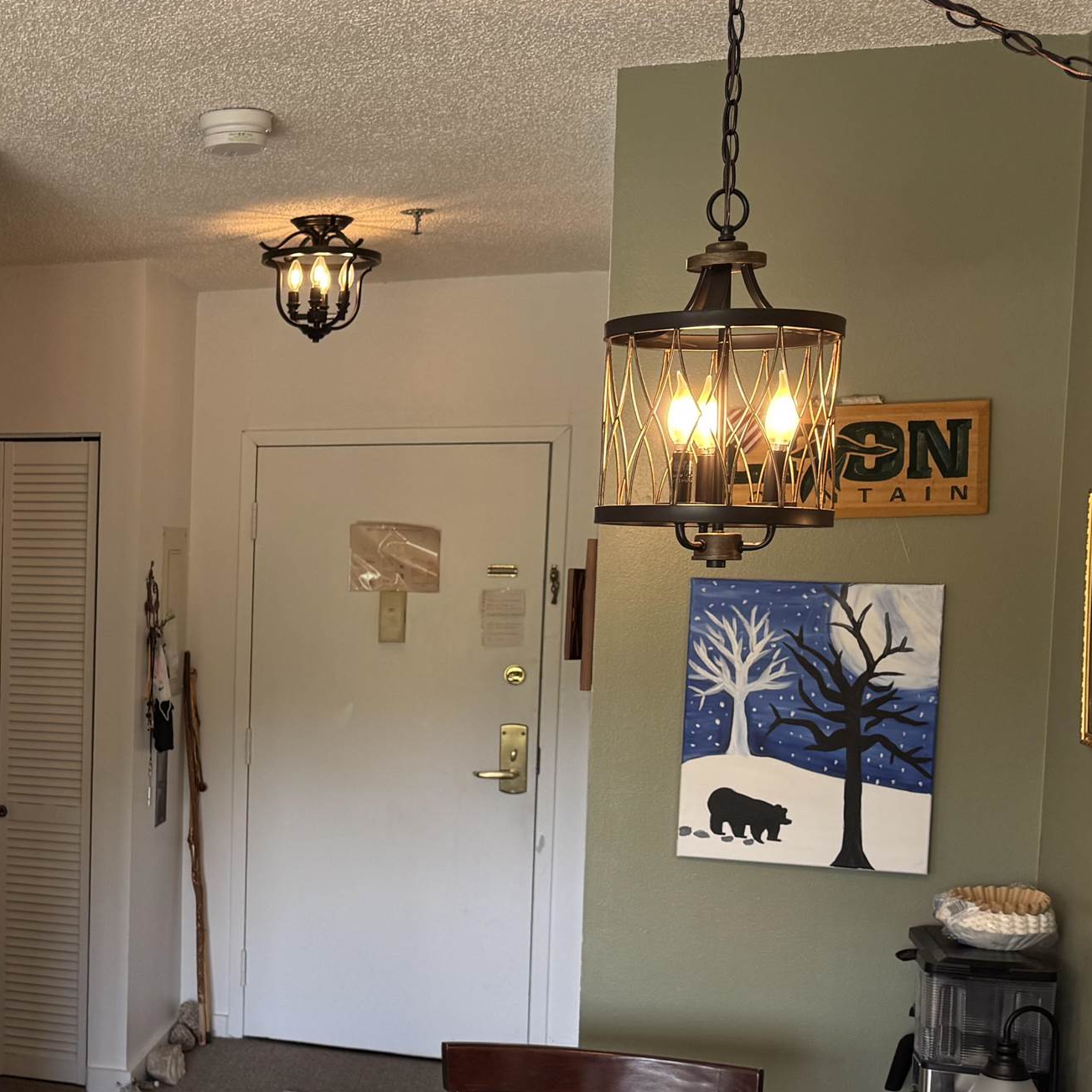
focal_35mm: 50
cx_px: -84
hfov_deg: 30.7
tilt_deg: -4.5
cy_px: 691
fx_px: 1785
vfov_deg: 33.8
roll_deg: -1.2
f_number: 1.78
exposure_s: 1/120
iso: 100
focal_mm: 6.76
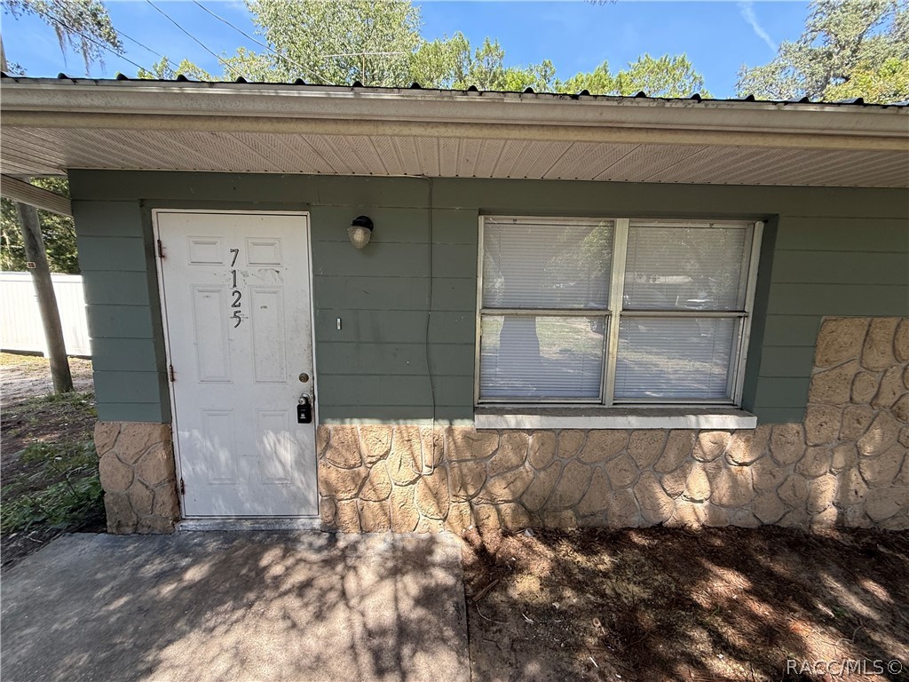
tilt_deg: -8.8
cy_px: 341
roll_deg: -1.3
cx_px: 454
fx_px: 368
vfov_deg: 85.7
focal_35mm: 14
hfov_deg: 102.1
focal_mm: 2.22
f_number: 2.2
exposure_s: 1/301
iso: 64
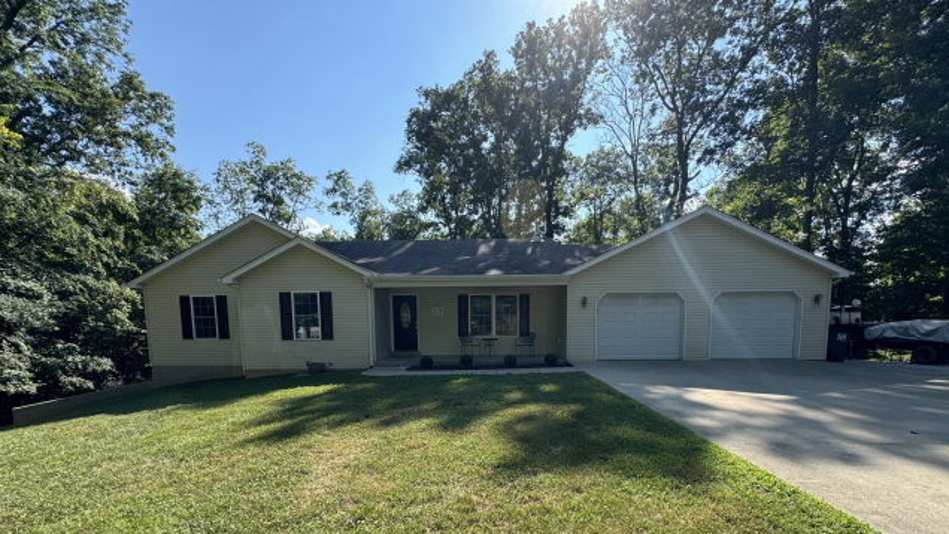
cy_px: 361
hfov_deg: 99.3
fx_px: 403
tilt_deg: -6.6
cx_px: 487
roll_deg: -0.3
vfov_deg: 65.1
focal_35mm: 16
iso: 40
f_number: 2.2
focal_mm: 2.22
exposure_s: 1/533
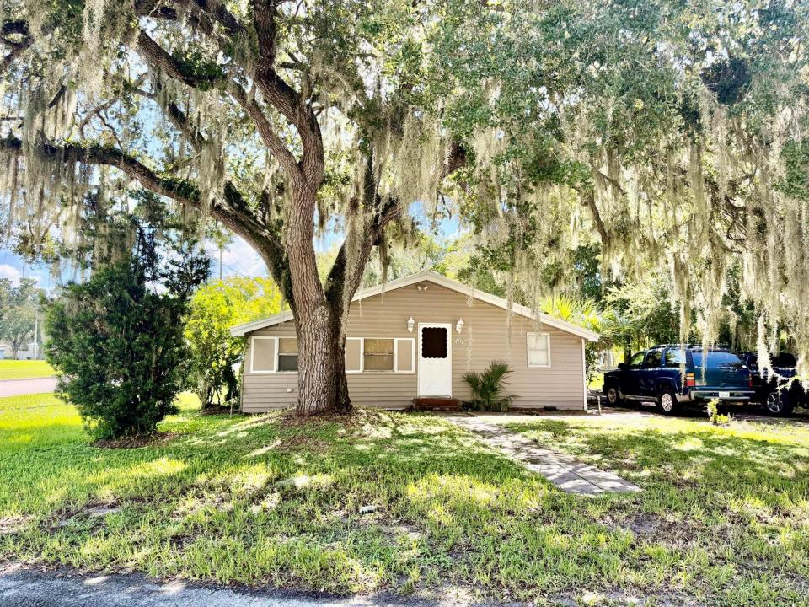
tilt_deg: +5.3
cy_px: 304
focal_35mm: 24
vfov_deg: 56.8
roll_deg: +0.4
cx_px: 404
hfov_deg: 71.6
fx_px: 561
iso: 100
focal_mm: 6.76
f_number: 1.78
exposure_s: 1/805
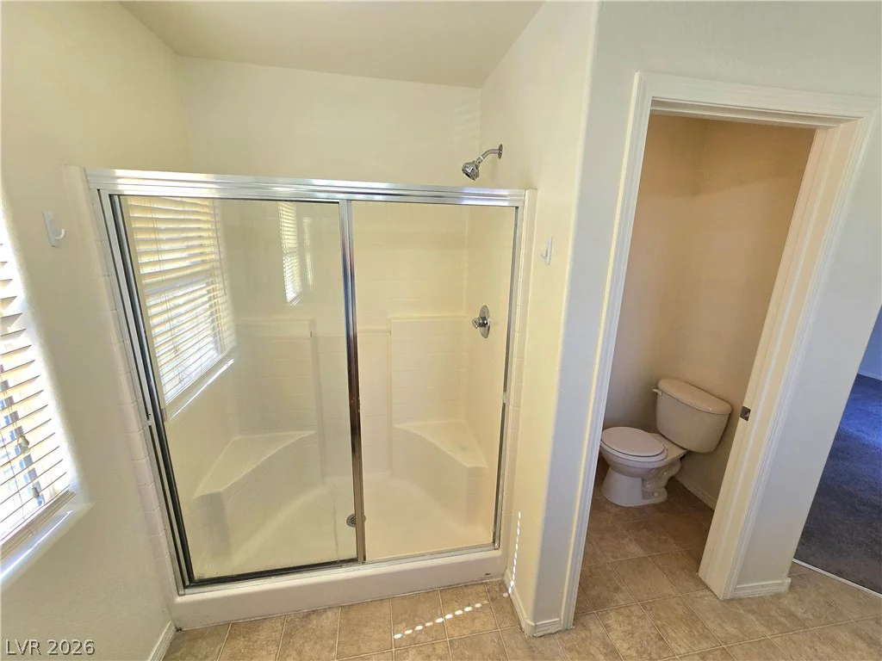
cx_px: 441
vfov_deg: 89.9
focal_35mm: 13
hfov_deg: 106.2
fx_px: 331
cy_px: 330
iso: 50
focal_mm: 2.2
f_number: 2.2
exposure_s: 1/286
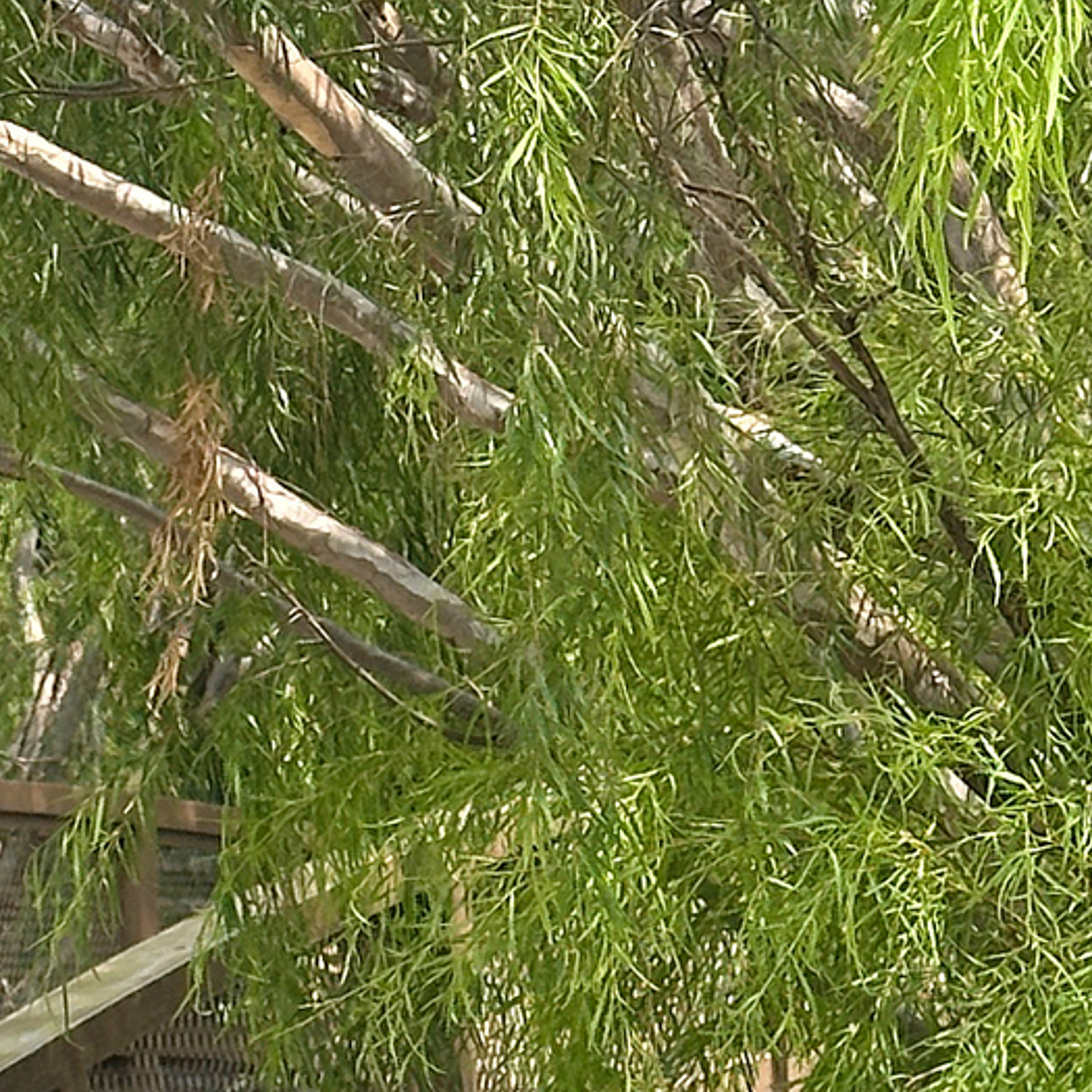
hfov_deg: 8.9
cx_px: -399
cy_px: 1716
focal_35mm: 194
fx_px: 6924
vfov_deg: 8.8
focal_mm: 6.86
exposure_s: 1/1305
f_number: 1.78
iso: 64
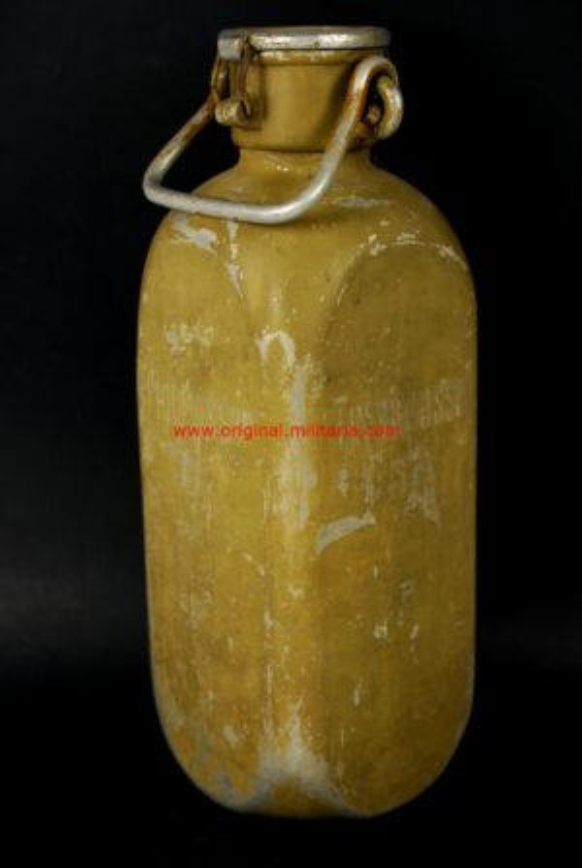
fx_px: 1450
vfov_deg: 33.4
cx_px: 291
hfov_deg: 22.7
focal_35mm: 60
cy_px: 434
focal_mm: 40
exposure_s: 1/60
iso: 200
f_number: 4
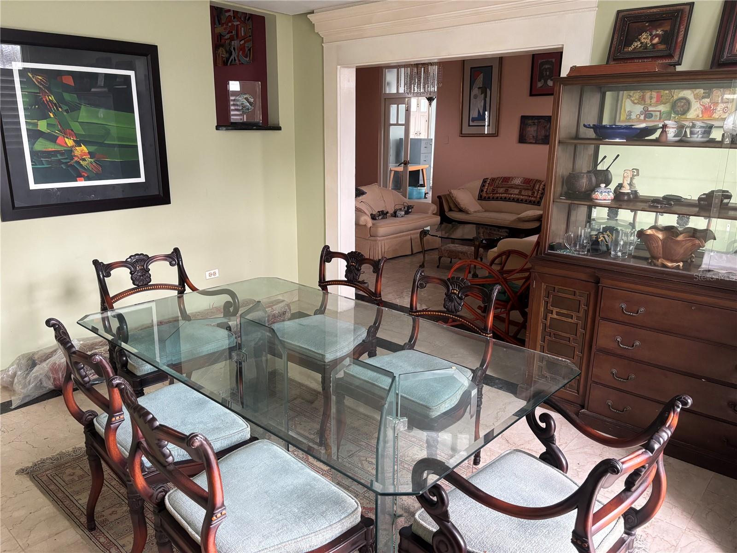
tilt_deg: -14.7
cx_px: 368
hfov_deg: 67.3
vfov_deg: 53.1
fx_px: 554
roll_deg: -0.7
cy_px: 276
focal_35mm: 26
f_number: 1.6
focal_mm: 5.96
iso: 250
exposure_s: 1/60
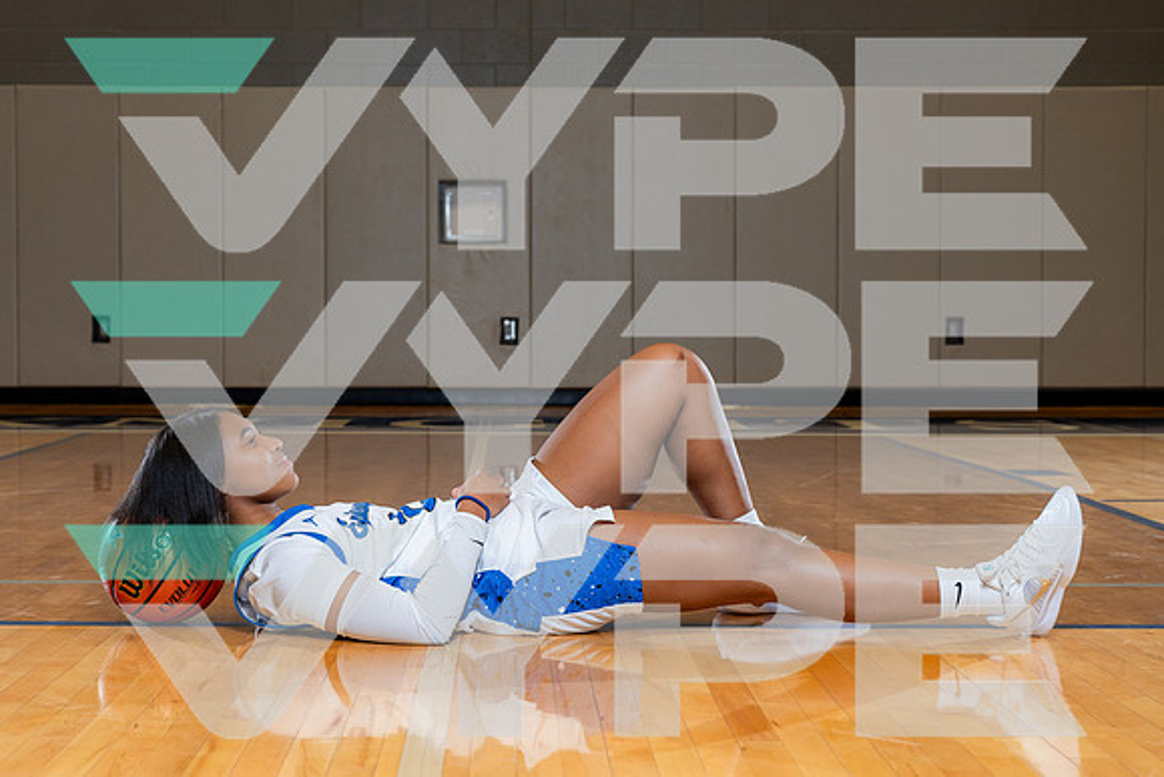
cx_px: 507
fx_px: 1968
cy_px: 388
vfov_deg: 22.3
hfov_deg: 32.9
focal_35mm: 61
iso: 640
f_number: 5.6
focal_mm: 53
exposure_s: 1/250
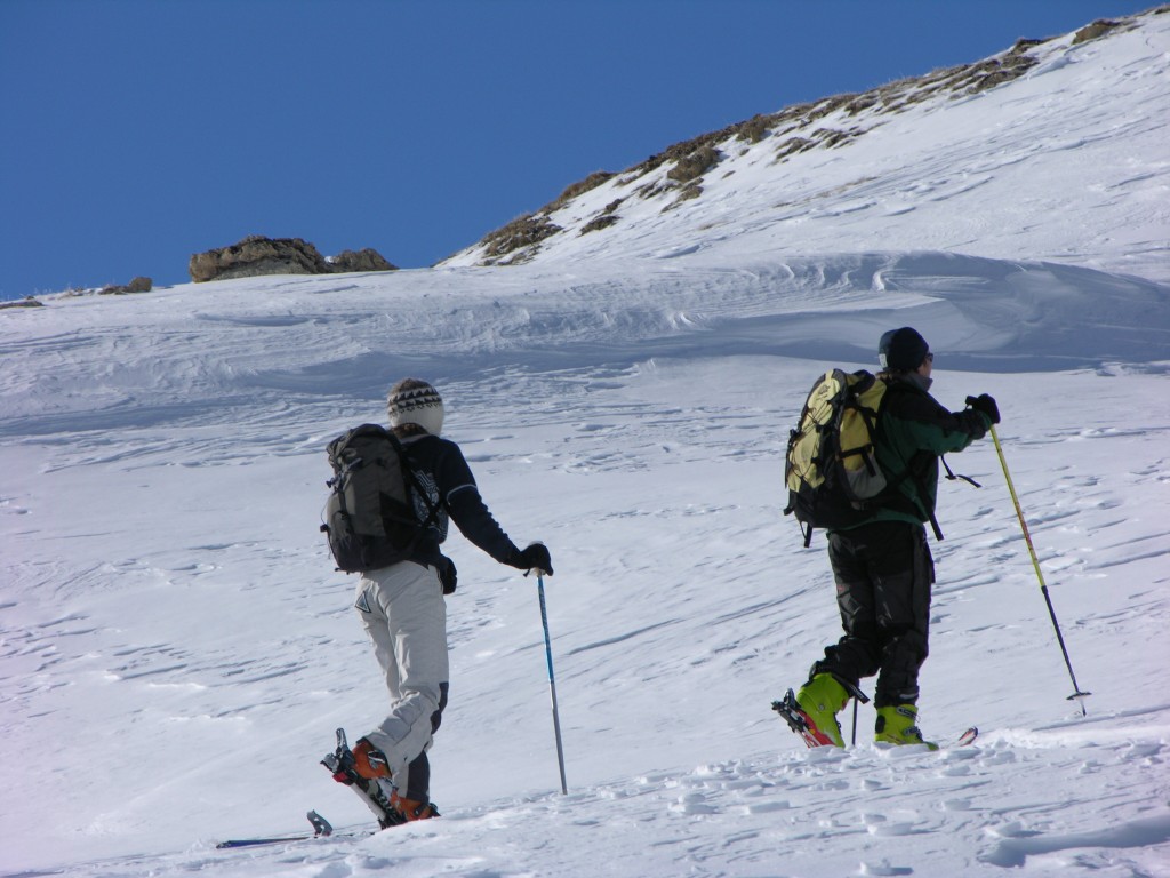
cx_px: 585
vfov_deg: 5.3
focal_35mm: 280
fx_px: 9464
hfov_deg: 7.1
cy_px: 439
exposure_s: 1/498
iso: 50
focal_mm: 71.2
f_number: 6.6
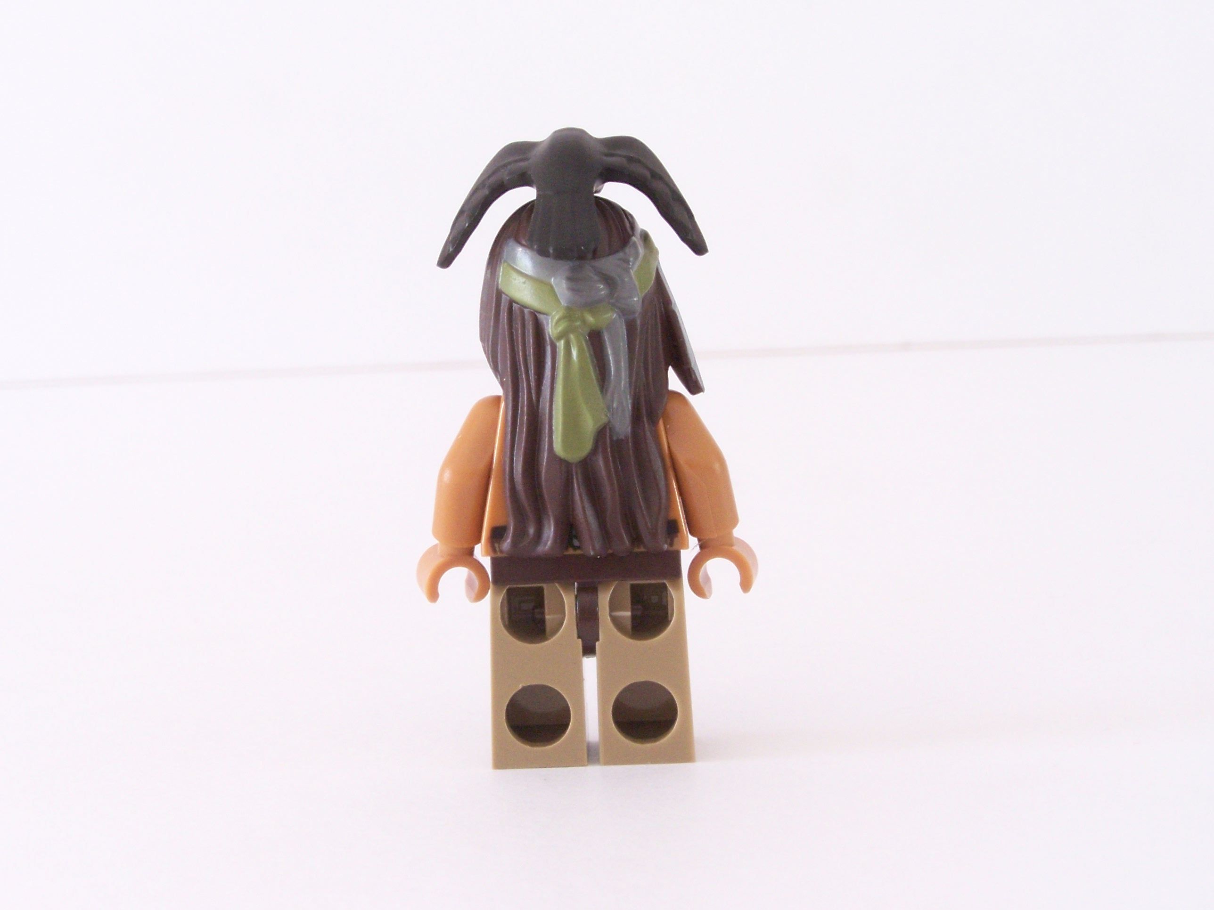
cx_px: 607
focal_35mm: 67
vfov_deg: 21.9
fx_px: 2350
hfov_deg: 29.0
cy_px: 455
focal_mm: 11.1
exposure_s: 1.5
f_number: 7.1
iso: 200
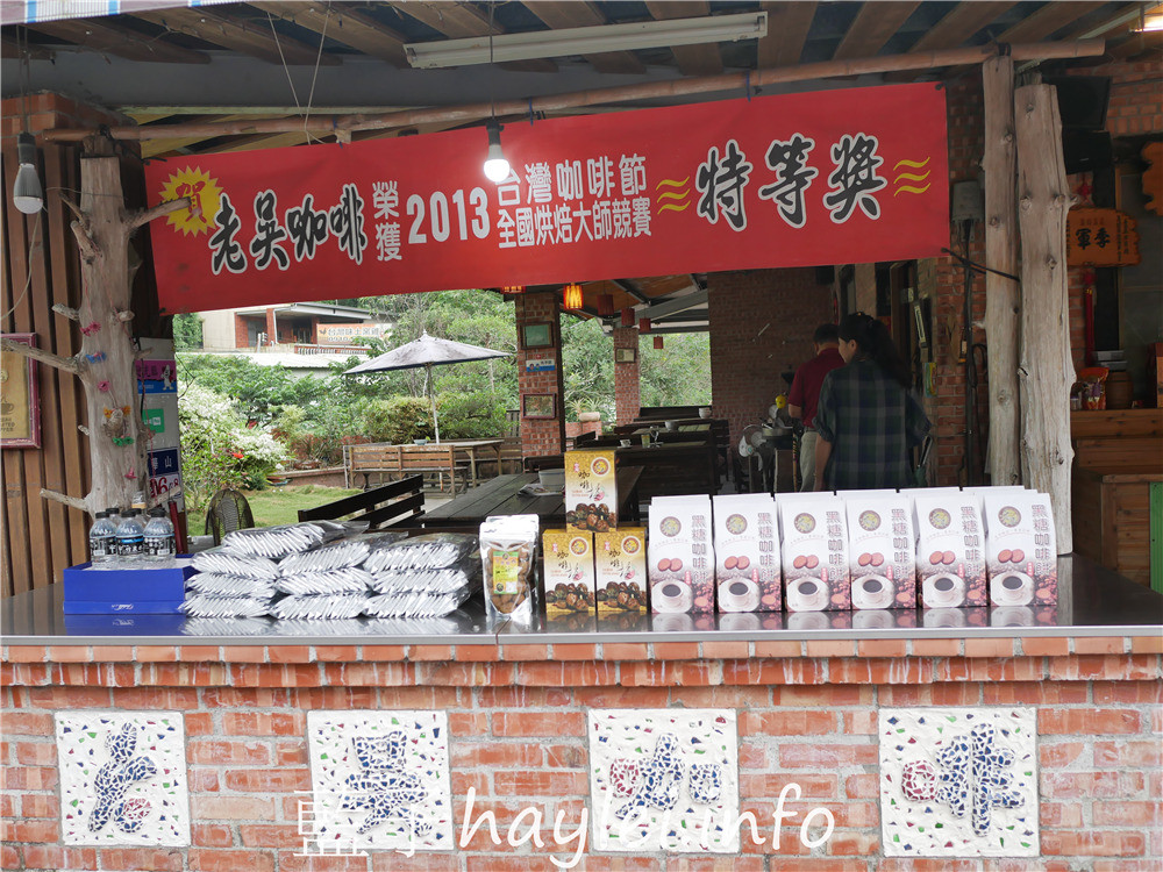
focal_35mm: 30
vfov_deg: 46.8
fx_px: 1008
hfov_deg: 60.0
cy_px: 436
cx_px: 582
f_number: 2.8
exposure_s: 1/320
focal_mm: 15
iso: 200
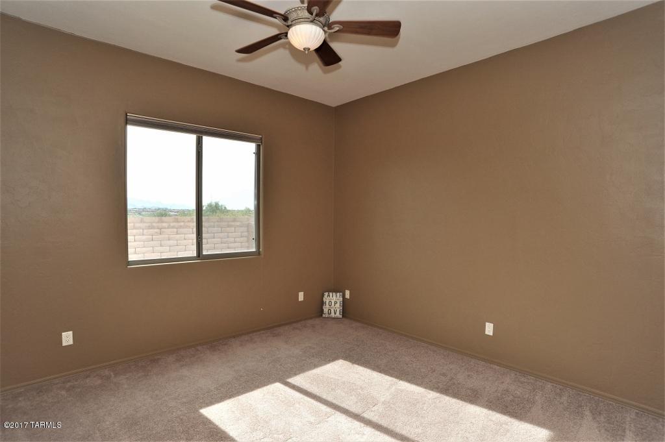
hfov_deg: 90.0
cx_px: 332
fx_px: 332
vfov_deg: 67.3
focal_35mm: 18
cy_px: 221
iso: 800
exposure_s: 1/250
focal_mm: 18
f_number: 11
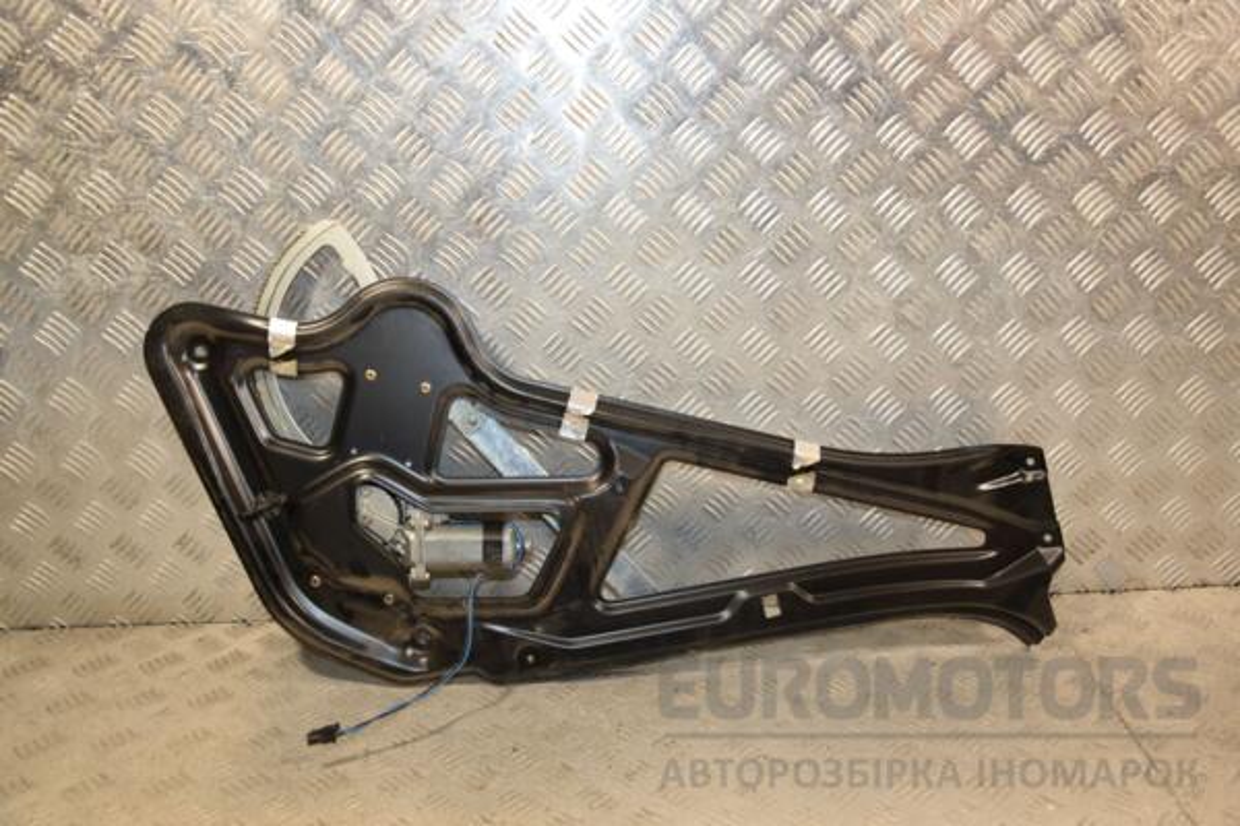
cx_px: 620
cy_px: 413
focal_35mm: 36
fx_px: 1240
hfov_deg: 53.1
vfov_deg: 36.9
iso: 800
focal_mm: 24
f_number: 5
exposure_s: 1/200
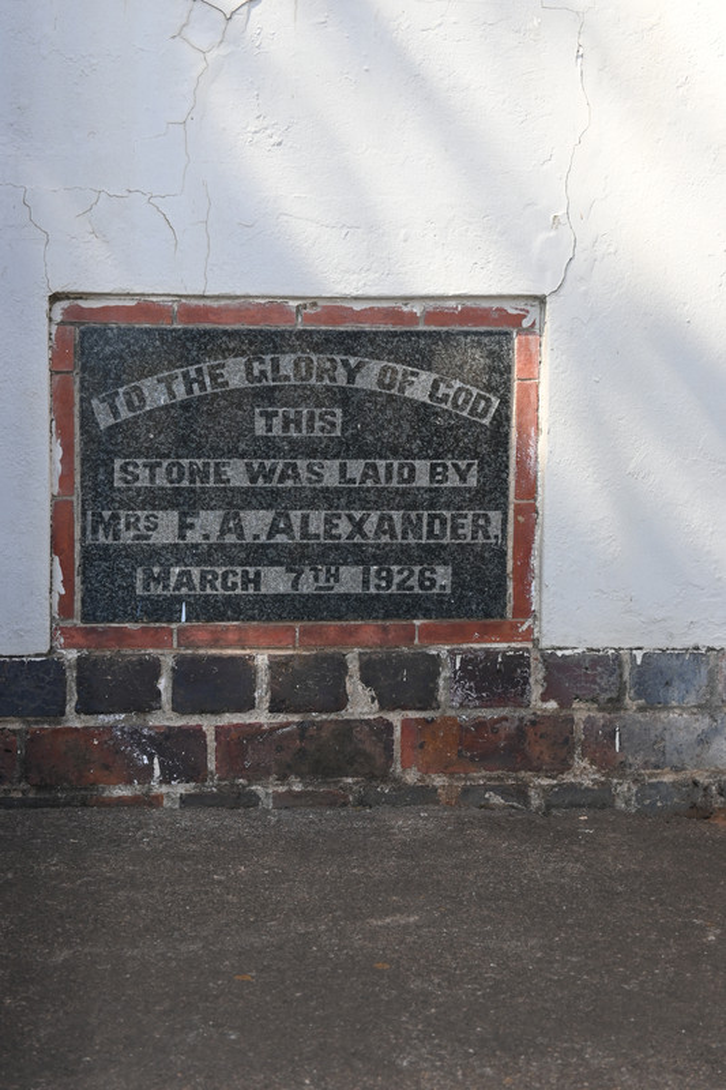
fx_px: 2270
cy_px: 545
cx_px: 363
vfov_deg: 27.0
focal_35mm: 75
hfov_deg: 18.2
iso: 200
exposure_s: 1/160
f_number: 6.3
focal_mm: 50
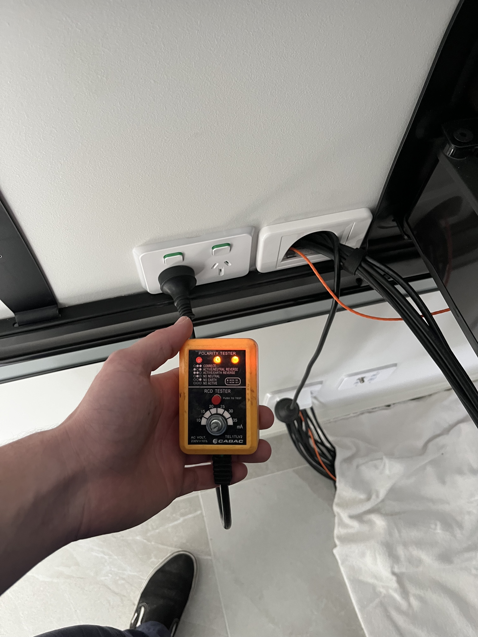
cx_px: 239
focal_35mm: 26
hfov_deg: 53.1
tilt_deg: -63.7
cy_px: 318
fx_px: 479
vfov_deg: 67.3
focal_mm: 5.1
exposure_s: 1/50
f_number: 1.6
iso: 200
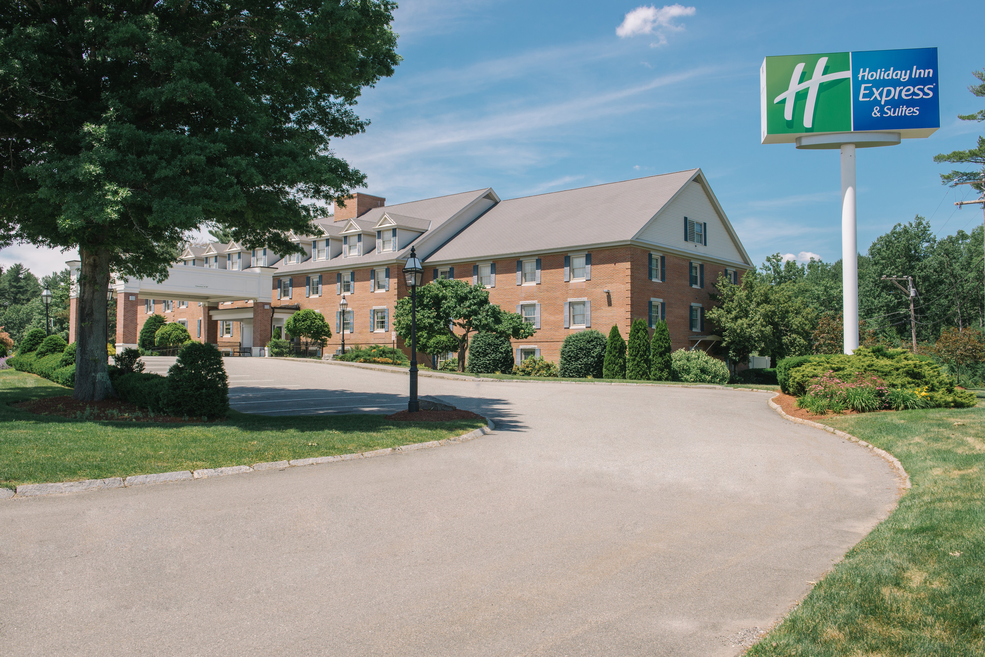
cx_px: 492
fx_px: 848
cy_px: 328
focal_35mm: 31
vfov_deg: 42.4
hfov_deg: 60.3
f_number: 8
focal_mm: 31
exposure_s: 1/320
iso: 200
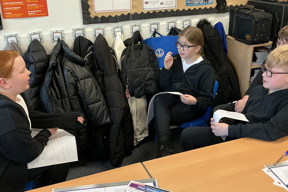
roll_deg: +0.8
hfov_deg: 47.4
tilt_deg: -24.1
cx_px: 150
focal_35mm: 41
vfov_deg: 32.6
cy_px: 94
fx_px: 328
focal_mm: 3
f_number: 1.8
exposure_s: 1/60
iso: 100
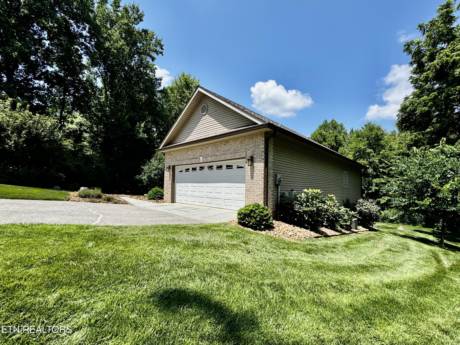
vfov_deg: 85.7
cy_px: 172
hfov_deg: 102.1
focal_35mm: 14
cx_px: 230
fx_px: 186
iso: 50
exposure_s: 1/1748
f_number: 2.2
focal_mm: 2.22
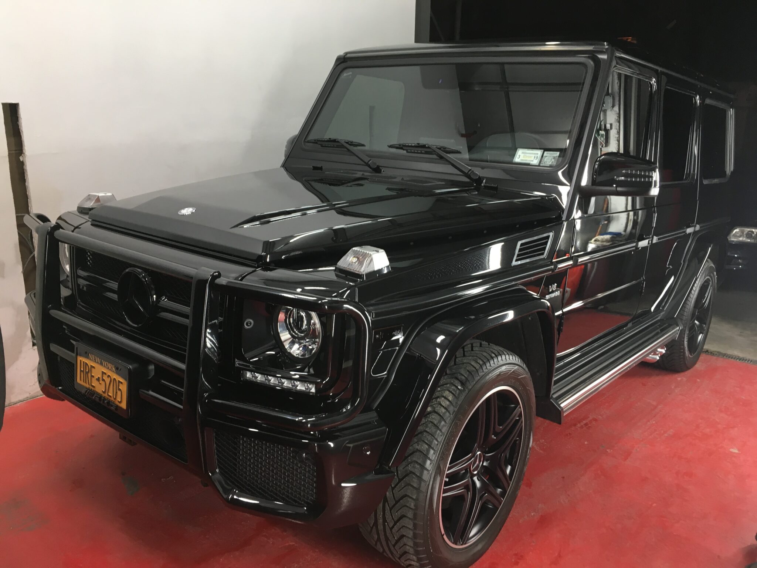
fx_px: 634
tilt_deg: -15.6
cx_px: 378
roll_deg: -1.0
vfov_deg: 48.2
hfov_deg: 61.7
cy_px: 284
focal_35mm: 29
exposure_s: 1/30
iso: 50
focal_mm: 4.15
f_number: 2.2
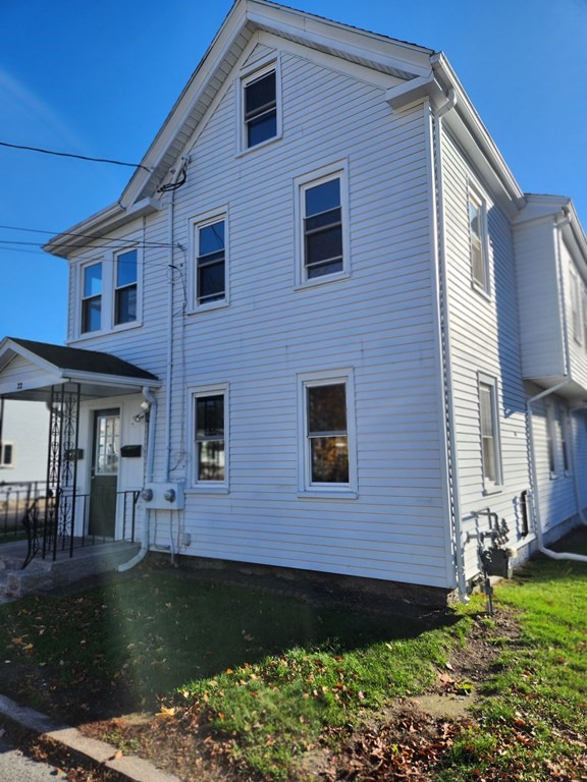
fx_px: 520
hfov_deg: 58.9
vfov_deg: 73.9
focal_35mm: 23
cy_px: 391
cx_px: 294
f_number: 1.8
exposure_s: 1/997
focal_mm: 5.4
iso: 20
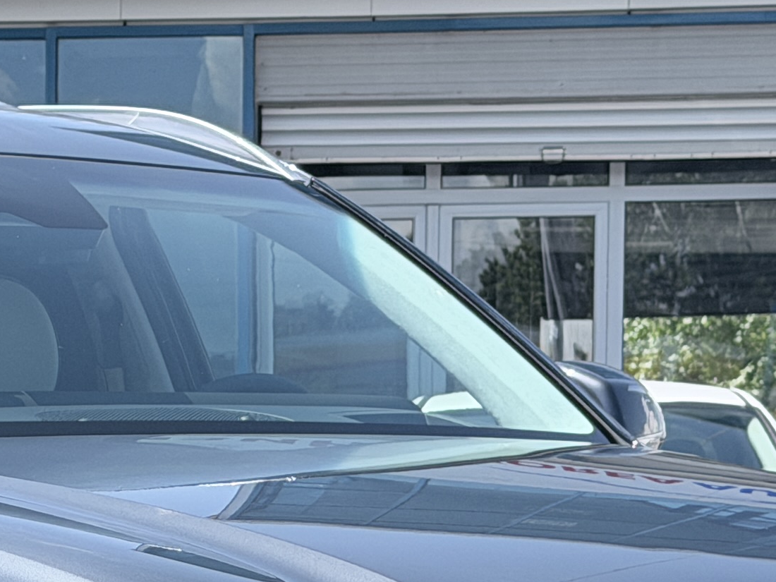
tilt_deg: -2.0
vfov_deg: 8.4
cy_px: 662
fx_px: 3945
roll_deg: +0.3
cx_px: 25
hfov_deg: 11.1
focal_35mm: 176
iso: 80
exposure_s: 1/2494
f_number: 1.78
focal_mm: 6.76
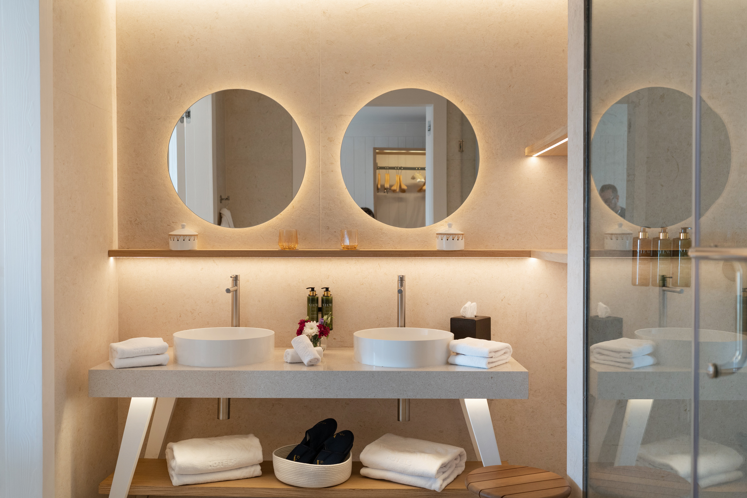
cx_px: 374
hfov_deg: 57.2
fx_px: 685
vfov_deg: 40.0
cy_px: 249
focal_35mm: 33
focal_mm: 33
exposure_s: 1/125
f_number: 2.8
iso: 500
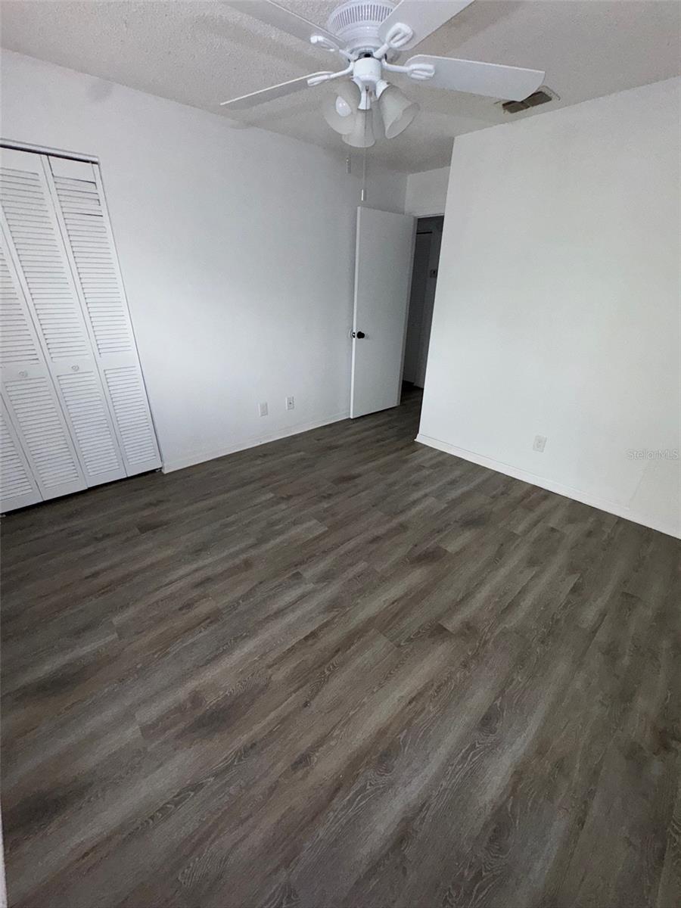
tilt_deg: -25.7
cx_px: 340
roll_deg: -1.1
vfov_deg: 102.1
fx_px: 367
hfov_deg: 85.7
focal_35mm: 14
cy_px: 454
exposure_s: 1/50
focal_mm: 2.22
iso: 160
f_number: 2.2
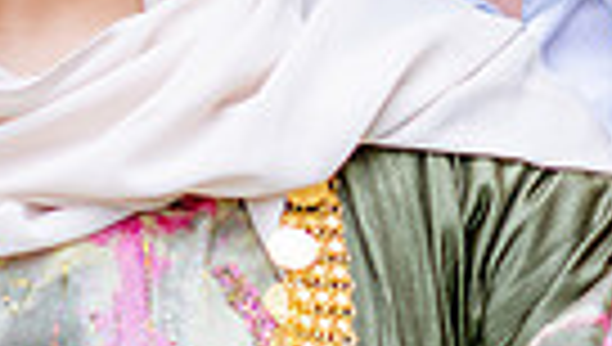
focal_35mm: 464
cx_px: 432
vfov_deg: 2.6
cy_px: -50
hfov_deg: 4.6
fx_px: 7542
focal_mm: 85
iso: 100
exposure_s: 1/1000
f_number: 1.4
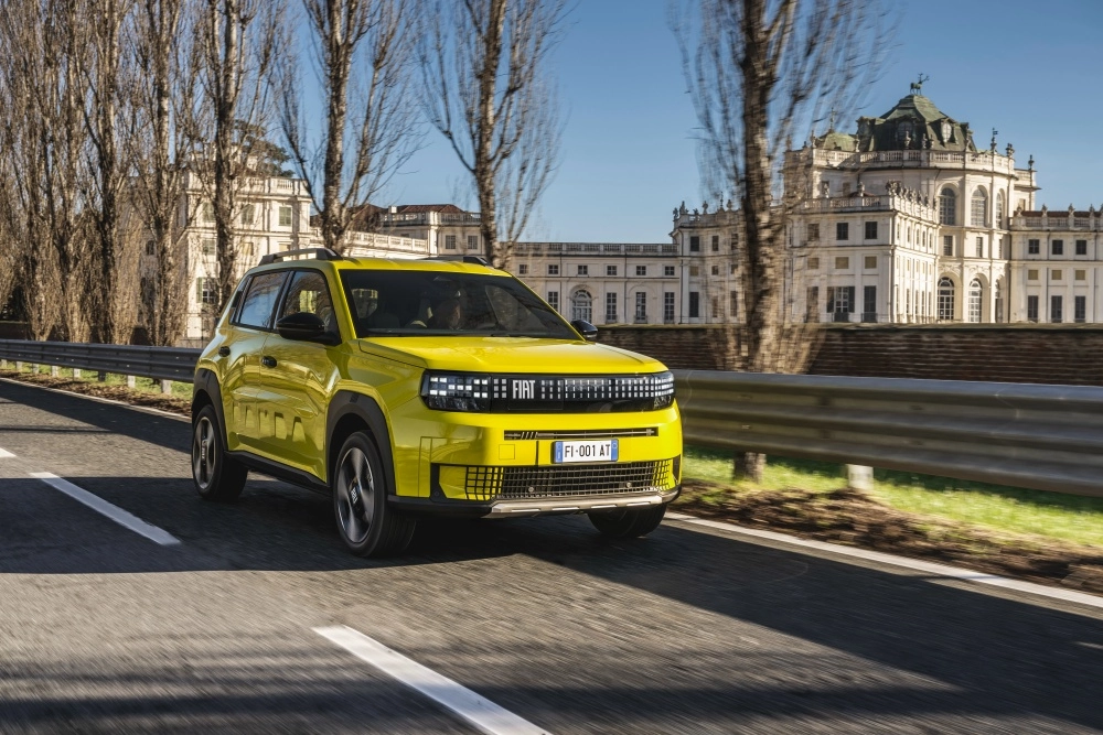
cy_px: 368
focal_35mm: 41
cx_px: 552
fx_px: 1256
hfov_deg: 47.4
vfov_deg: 32.6
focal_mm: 41
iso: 64
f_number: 9
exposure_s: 1/100
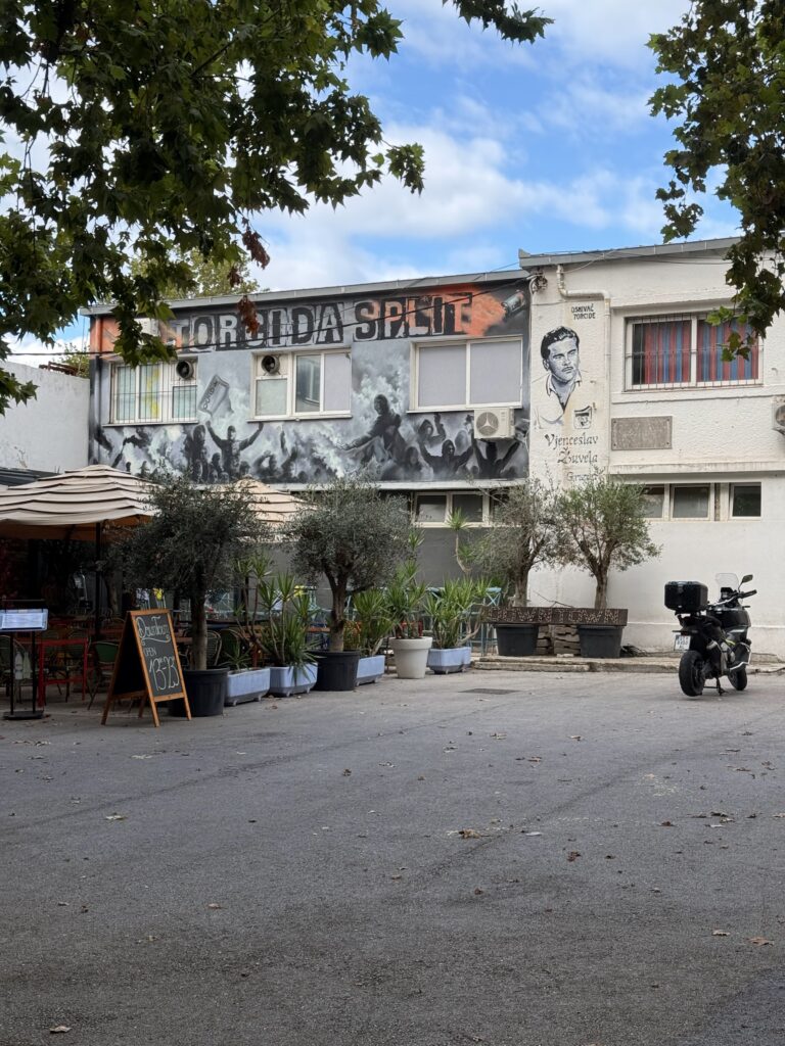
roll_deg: -1.5
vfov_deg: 39.7
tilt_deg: +3.3
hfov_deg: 30.3
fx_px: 1451
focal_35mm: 48
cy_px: 523
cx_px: 392
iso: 64
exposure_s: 1/928
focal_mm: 6.76
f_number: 1.78
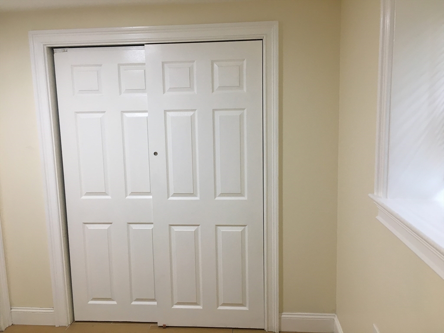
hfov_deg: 61.7
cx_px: 222
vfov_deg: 48.2
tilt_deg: -6.3
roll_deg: +0.0
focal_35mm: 29
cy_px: 166
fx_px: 372
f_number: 2.2
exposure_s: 1/30
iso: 64
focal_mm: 4.15
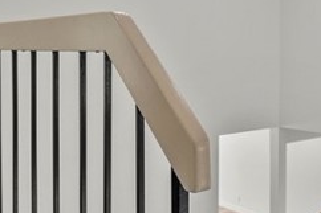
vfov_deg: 24.3
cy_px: 54
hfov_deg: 34.9
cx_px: 264
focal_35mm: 55
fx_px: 490
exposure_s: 1/15
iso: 250
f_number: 9
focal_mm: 13
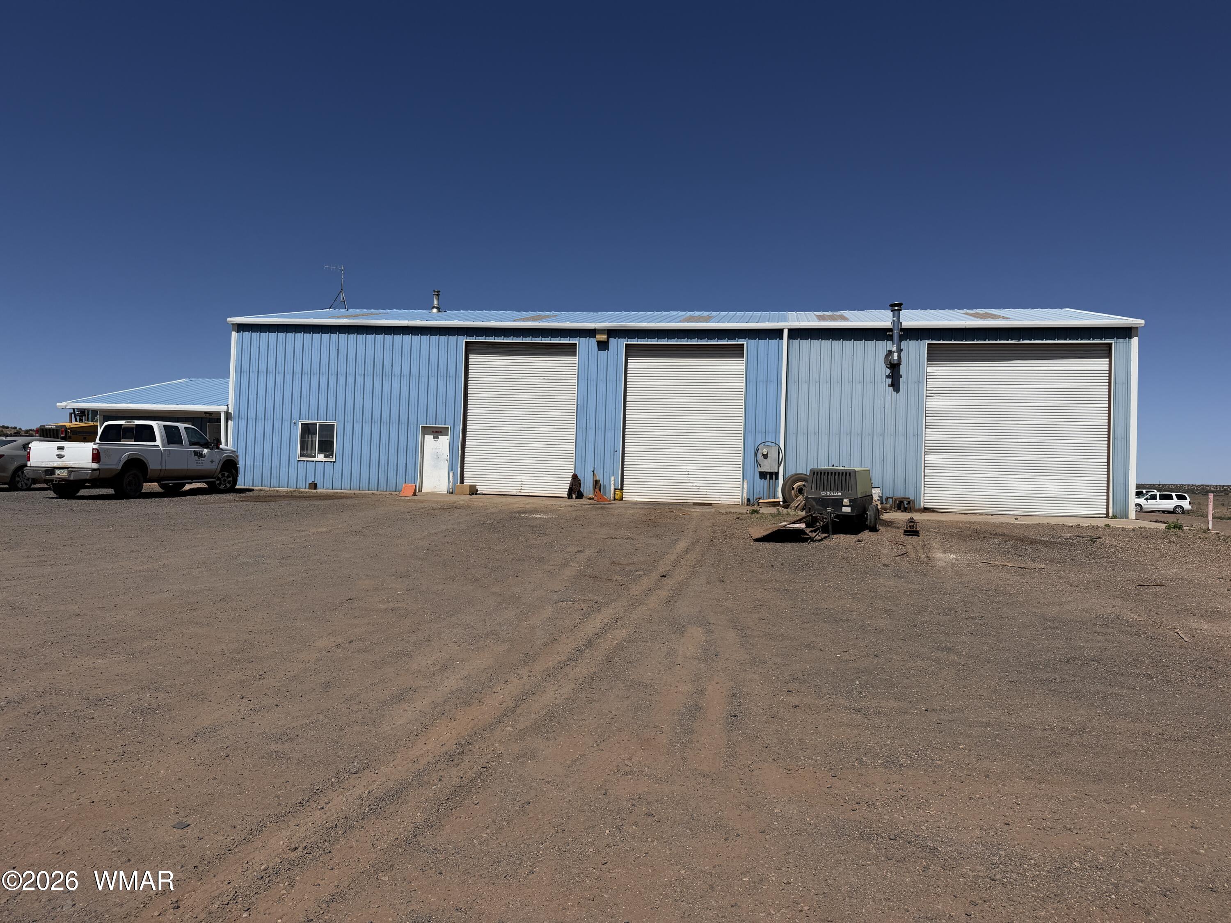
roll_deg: -0.5
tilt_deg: +3.5
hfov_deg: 71.6
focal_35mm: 24
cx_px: 616
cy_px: 462
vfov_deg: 56.8
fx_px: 853
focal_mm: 6.76
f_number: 1.78
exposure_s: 1/10309
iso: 80
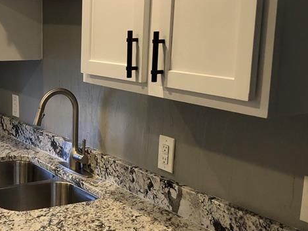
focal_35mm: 61
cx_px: 59
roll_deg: +0.3
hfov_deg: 30.8
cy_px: 143
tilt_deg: -11.5
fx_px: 543
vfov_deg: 24.0
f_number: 1.8
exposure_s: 1/24
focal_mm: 3.99
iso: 32
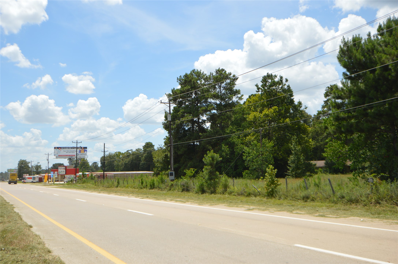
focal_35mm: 36
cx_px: 199
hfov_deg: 53.2
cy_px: 132
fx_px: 398
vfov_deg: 36.8
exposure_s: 1/200
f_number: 9
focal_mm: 24
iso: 100
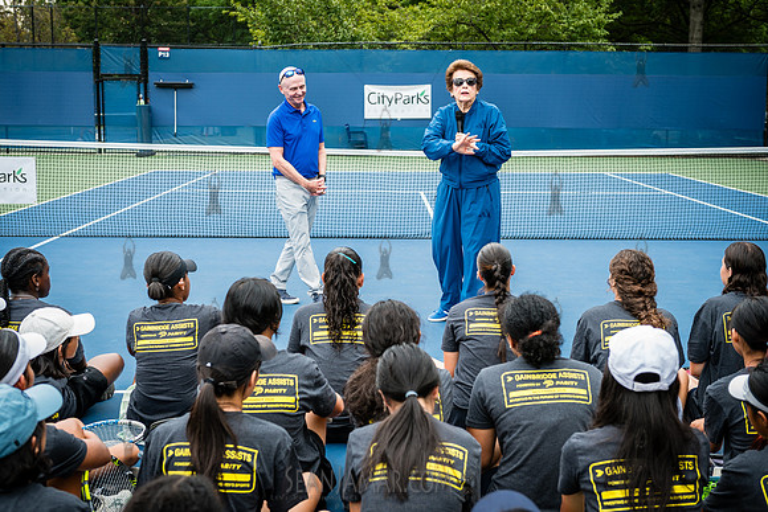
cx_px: 384
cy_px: 256
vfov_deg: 26.8
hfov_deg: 39.3
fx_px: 1074
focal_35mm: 50
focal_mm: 50
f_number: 4.5
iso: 400
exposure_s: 1/320
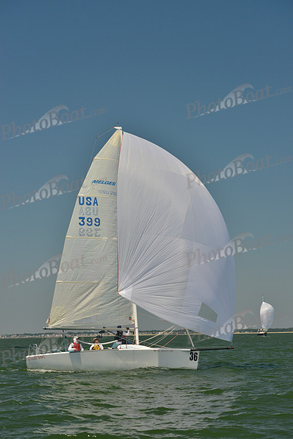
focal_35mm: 90
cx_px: 146
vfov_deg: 22.6
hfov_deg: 15.2
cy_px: 220
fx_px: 1098
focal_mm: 90
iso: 200
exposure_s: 1/640
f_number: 8
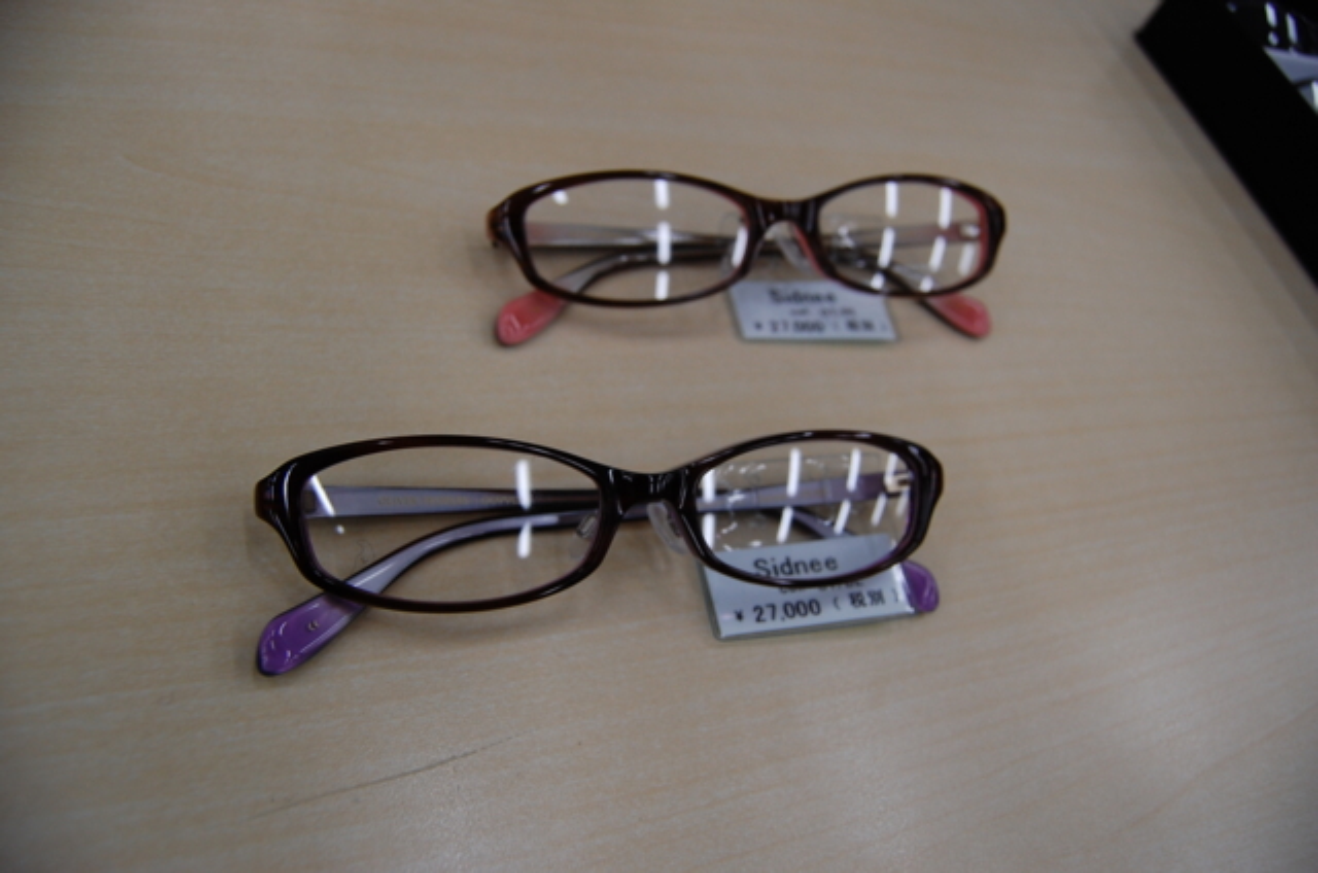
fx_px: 987
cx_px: 659
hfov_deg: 67.5
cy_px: 436
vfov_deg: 47.7
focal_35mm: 27
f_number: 5
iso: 400
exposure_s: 1/100
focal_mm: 18
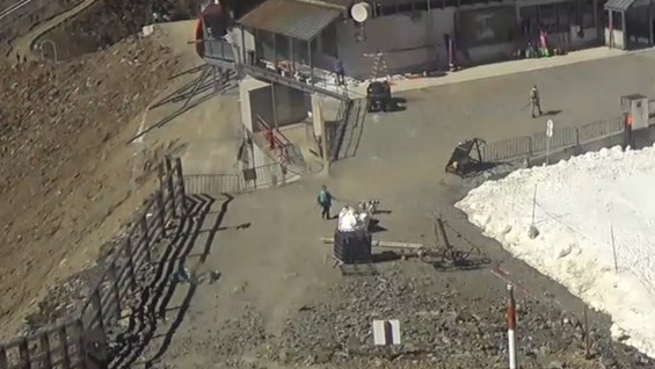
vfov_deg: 7.3
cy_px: 93
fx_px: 2901
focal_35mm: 167
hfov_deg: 12.7
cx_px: 684
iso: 100
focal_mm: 75
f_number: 4.5
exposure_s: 1/400
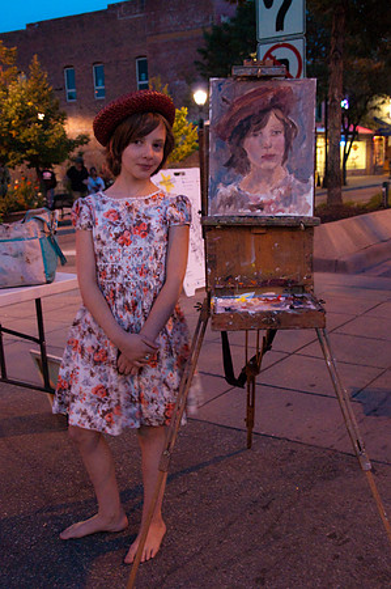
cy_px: 294
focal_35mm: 42
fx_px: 686
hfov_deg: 31.8
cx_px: 196
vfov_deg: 46.4
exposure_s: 1/13
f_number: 6.3
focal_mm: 28
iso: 2000
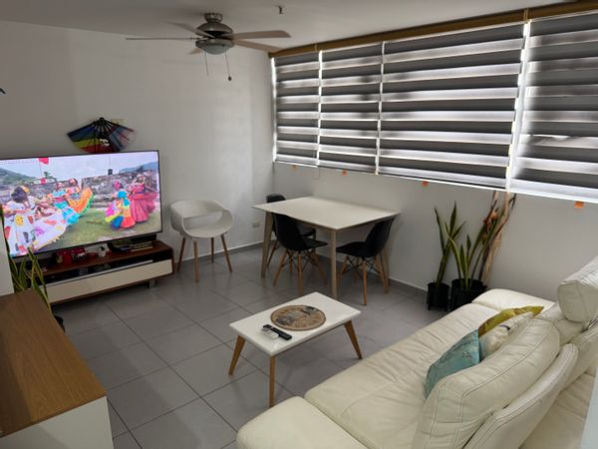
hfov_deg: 71.6
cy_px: 224
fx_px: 415
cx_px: 299
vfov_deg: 56.8
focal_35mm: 24
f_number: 1.78
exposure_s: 1/60
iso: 125
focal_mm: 6.76
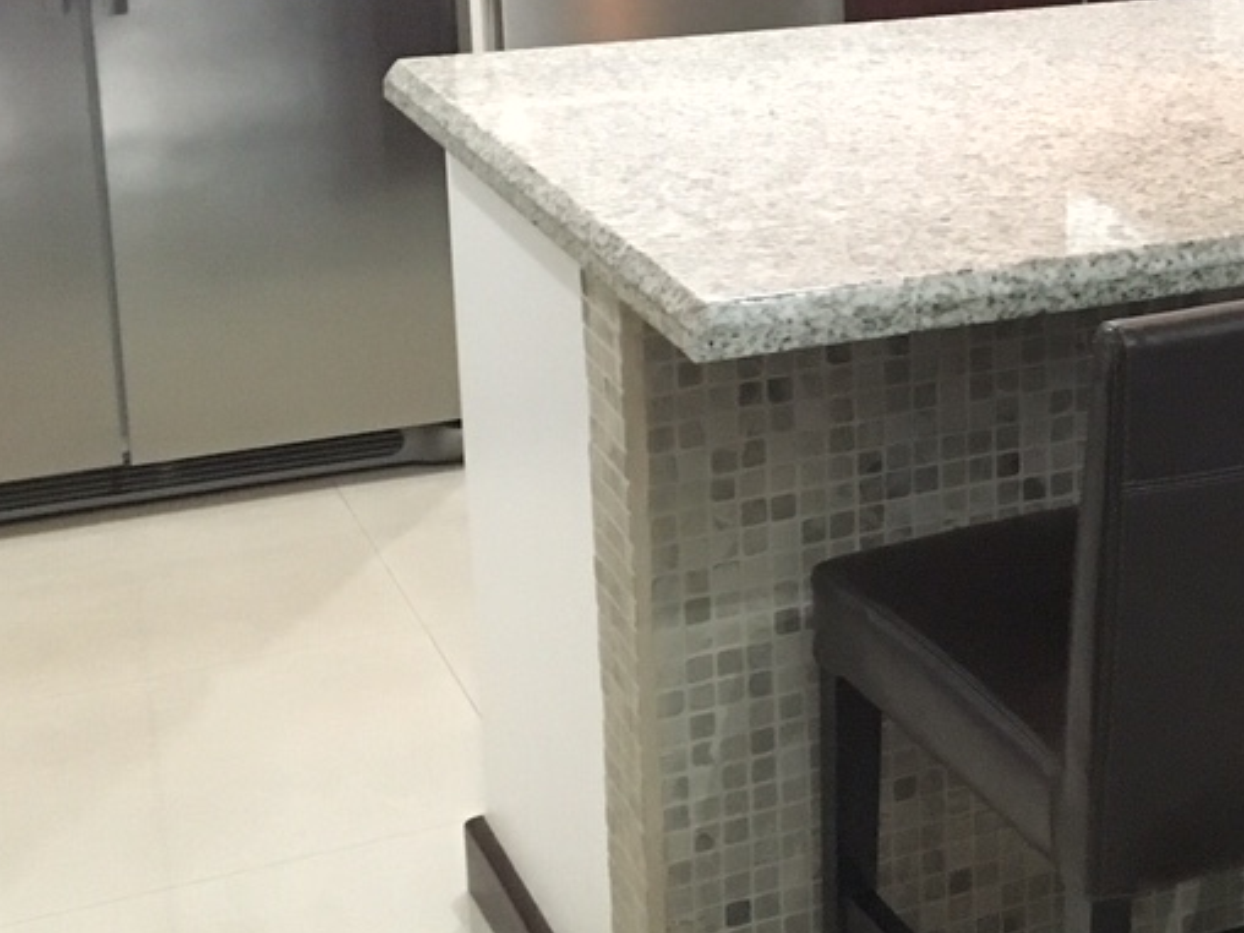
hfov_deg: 25.4
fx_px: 2623
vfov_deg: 19.8
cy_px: 125
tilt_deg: -11.8
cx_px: 1244
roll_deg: -0.6
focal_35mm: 73
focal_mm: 4.15
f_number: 2.2
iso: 640
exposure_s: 1/15
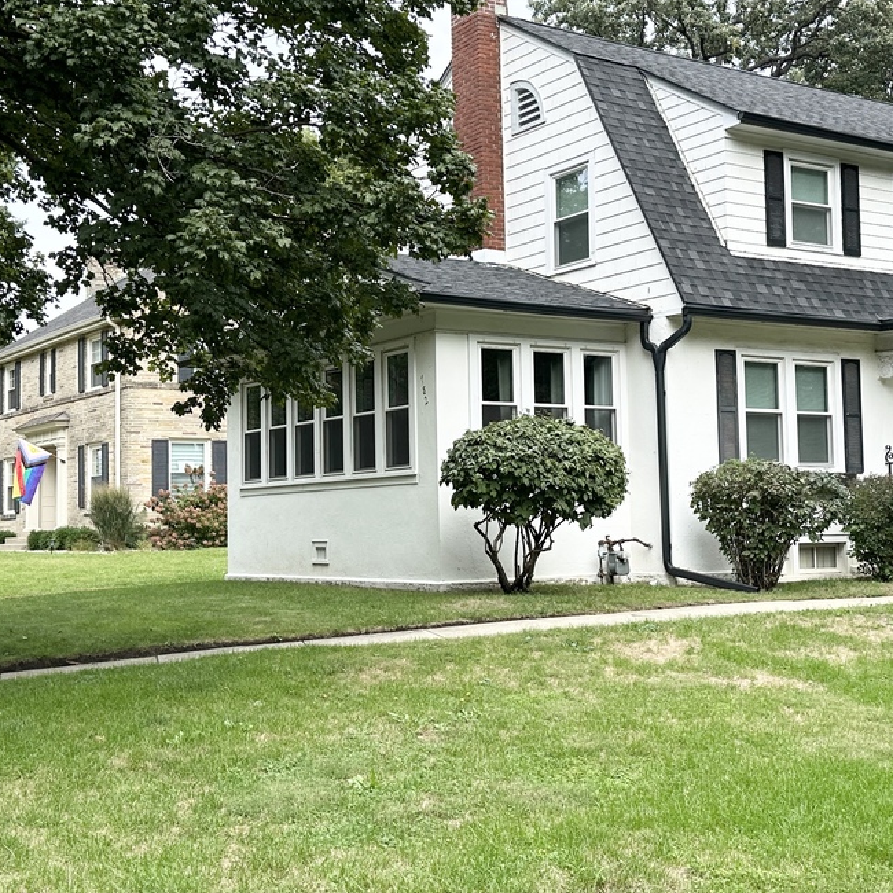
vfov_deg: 36.0
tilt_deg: +4.3
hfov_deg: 36.0
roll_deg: +1.1
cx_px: 490
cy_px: 418
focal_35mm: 47
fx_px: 1372
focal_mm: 6.86
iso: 80
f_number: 1.78
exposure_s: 1/1433
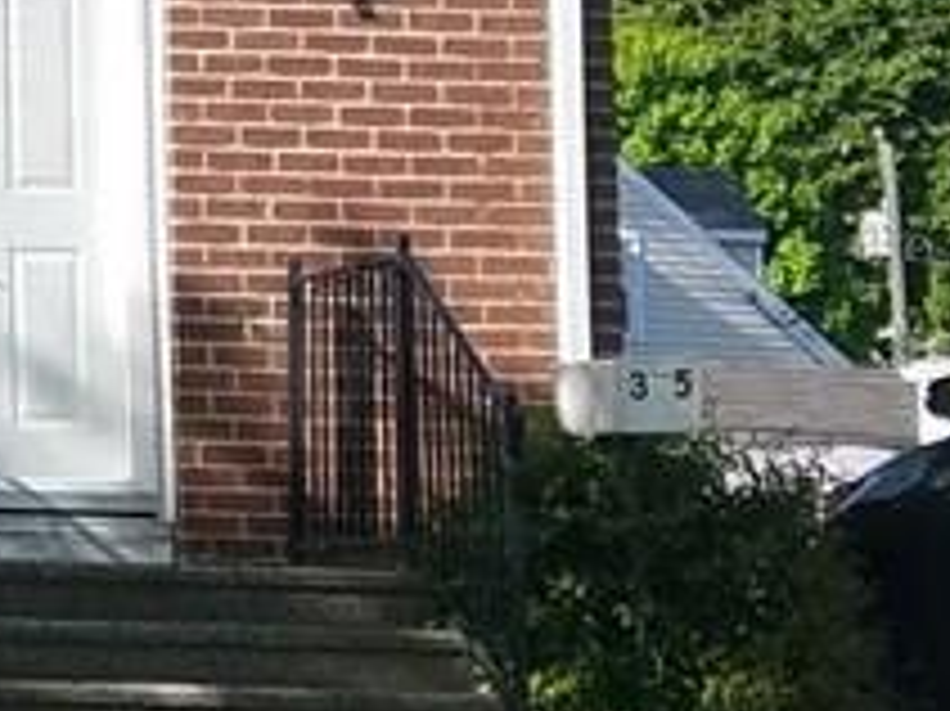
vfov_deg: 11.3
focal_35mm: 126
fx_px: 3456
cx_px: -864
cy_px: -315
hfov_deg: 13.7
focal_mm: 4.2
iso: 50
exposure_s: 1/1504
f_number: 1.7
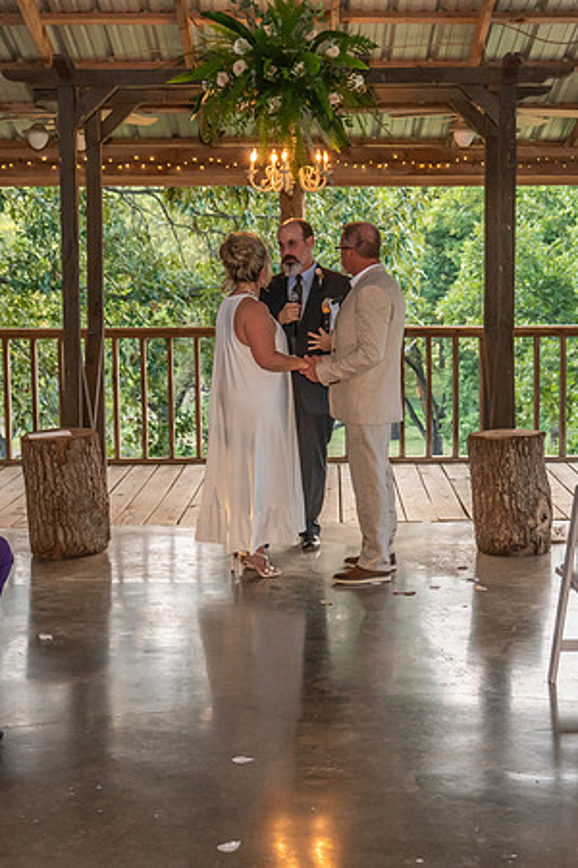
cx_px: 338
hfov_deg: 19.4
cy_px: 383
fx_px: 1686
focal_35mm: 70
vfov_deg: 28.8
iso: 1000
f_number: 4.5
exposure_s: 1/160
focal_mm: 36
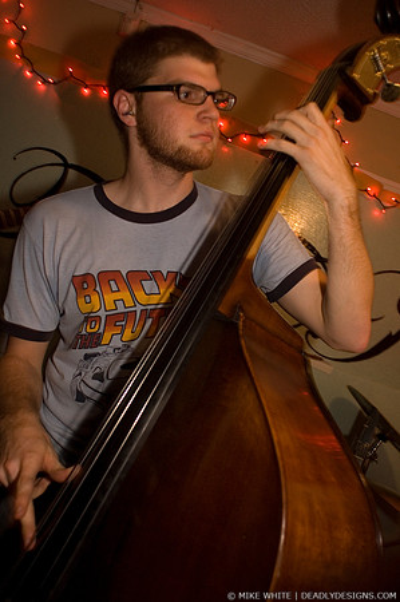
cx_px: 200
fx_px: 501
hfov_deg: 43.5
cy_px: 301
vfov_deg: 62.0
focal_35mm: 30
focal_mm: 20
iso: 800
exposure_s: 1/15
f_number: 3.2
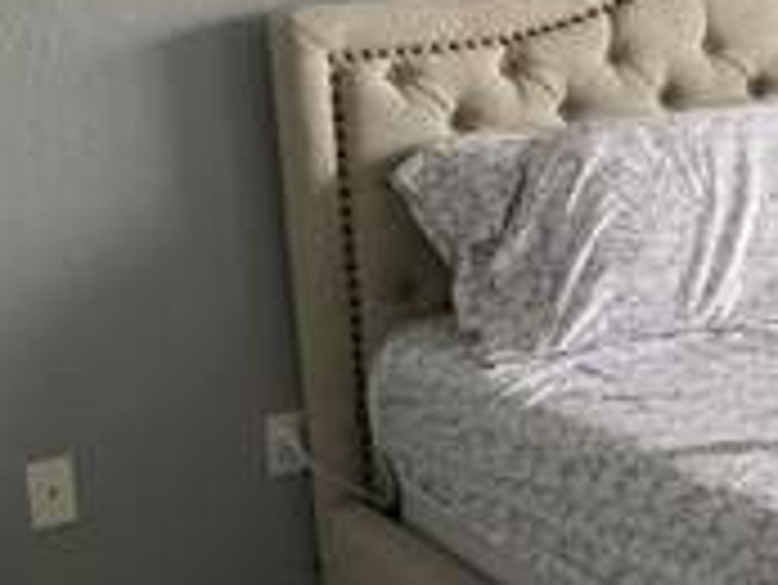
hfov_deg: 23.6
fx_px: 1619
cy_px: 248
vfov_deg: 20.5
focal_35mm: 72
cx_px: 1034
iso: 80
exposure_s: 1/122
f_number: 1.8
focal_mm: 4.25
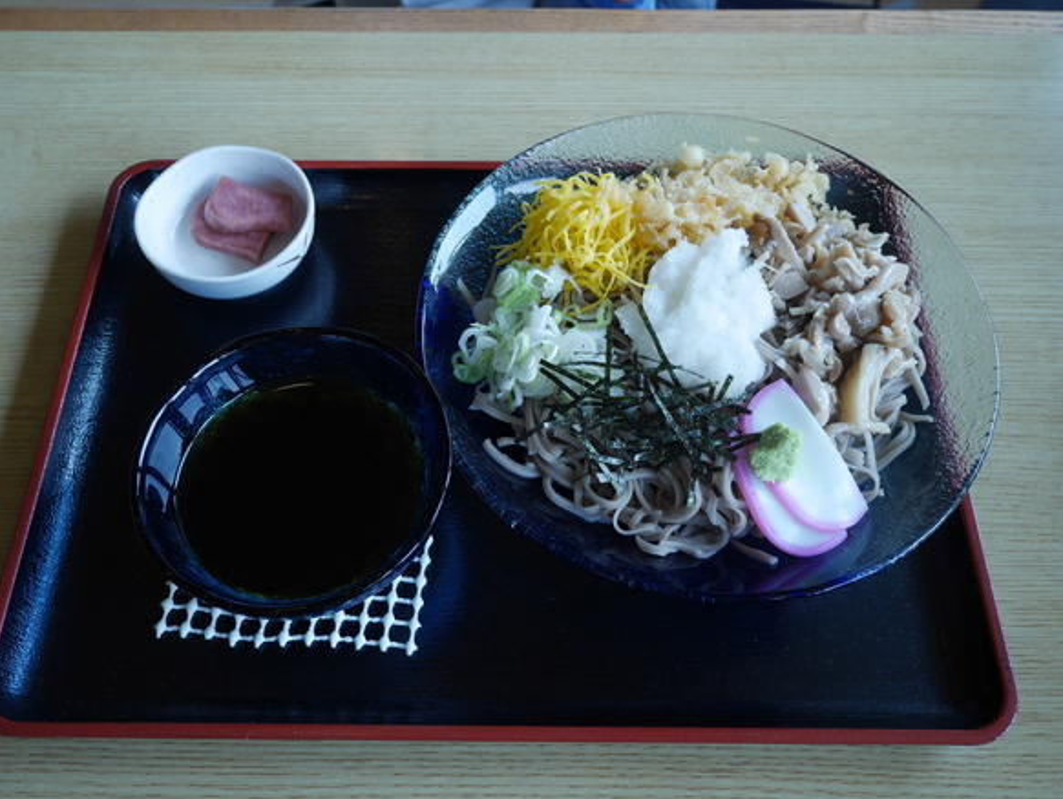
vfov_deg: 43.0
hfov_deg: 55.3
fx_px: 1014
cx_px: 519
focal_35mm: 33
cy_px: 410
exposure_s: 1/80
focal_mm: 16
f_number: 3.9
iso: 200
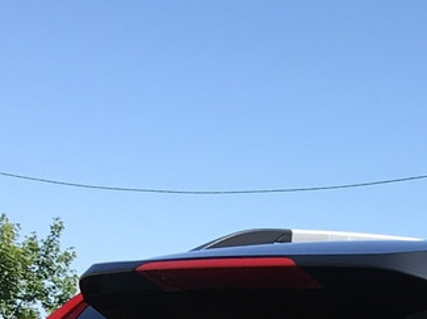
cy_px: 643
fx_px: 1700
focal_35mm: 138
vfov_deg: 9.9
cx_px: 554
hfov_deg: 13.8
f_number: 1.8
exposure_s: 1/1350
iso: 20
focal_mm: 3.99
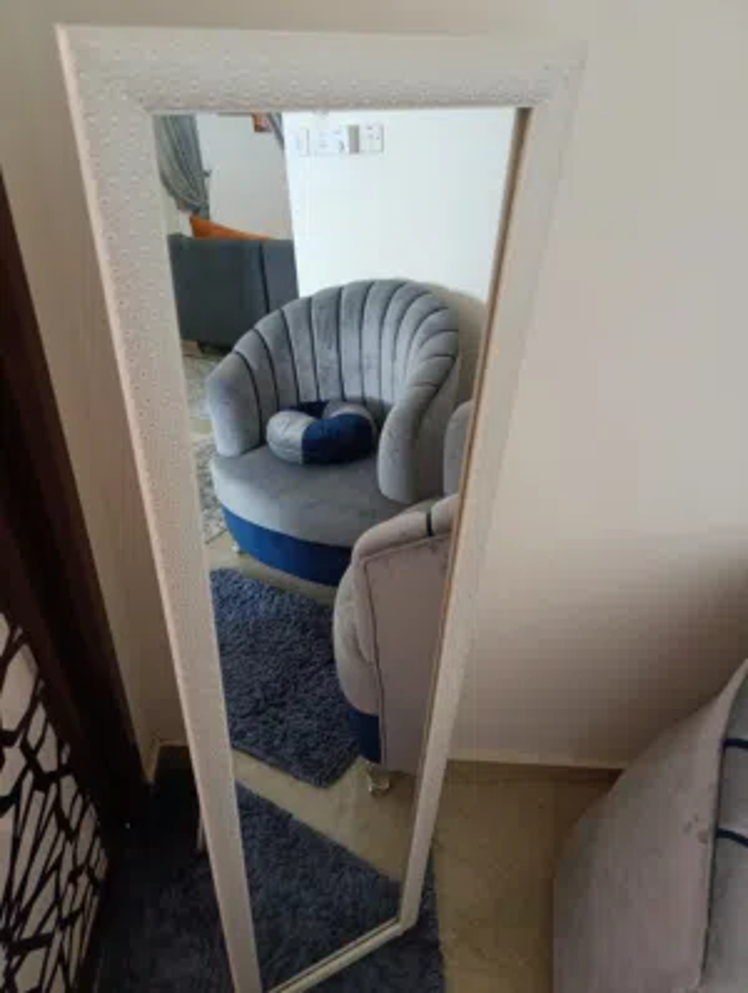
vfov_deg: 73.8
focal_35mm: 23
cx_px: 374
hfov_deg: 59.0
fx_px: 661
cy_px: 496
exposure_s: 1/25
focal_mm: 6.14
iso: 2000
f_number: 1.6
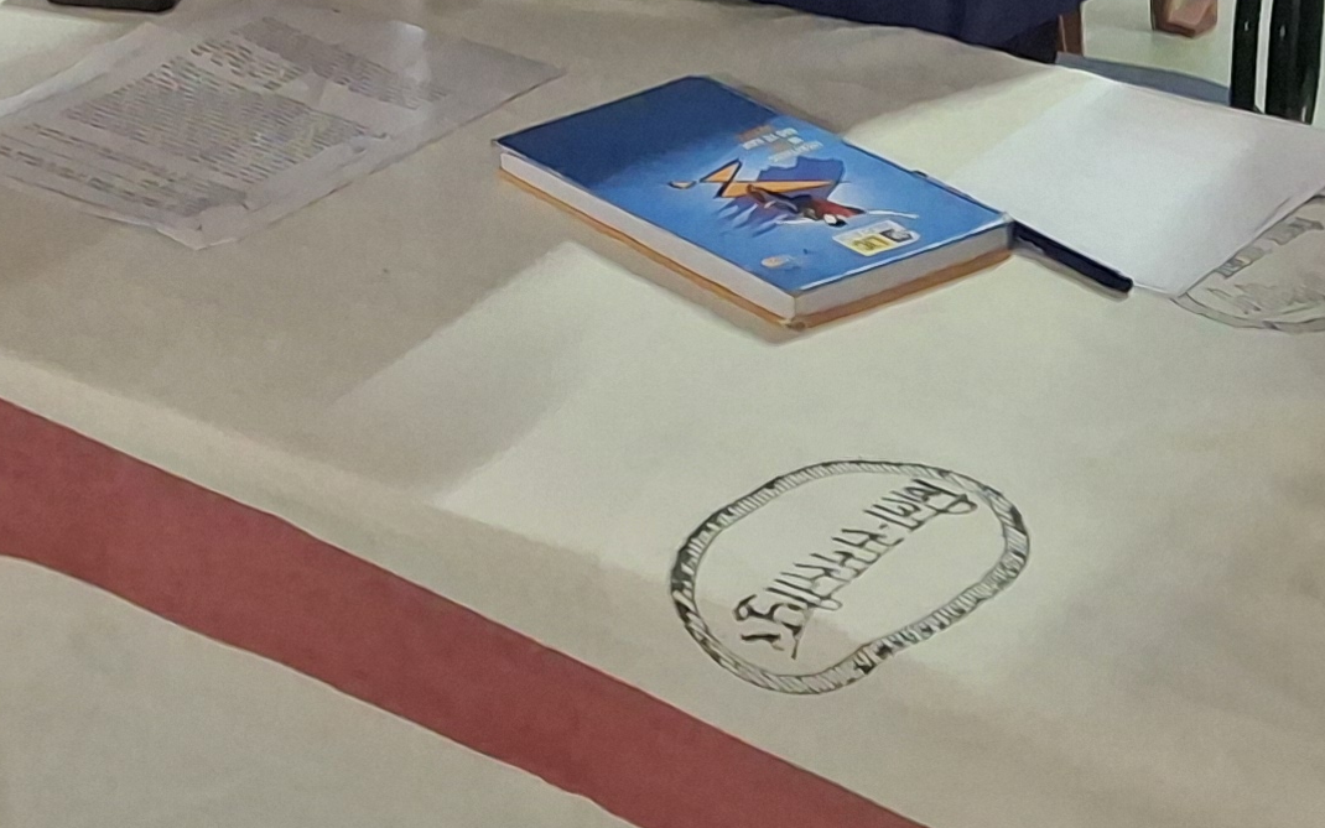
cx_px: 194
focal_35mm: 101
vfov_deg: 11.9
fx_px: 3648
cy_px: -660
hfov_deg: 20.3
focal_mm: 4.69
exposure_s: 1/25
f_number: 1.8
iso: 320
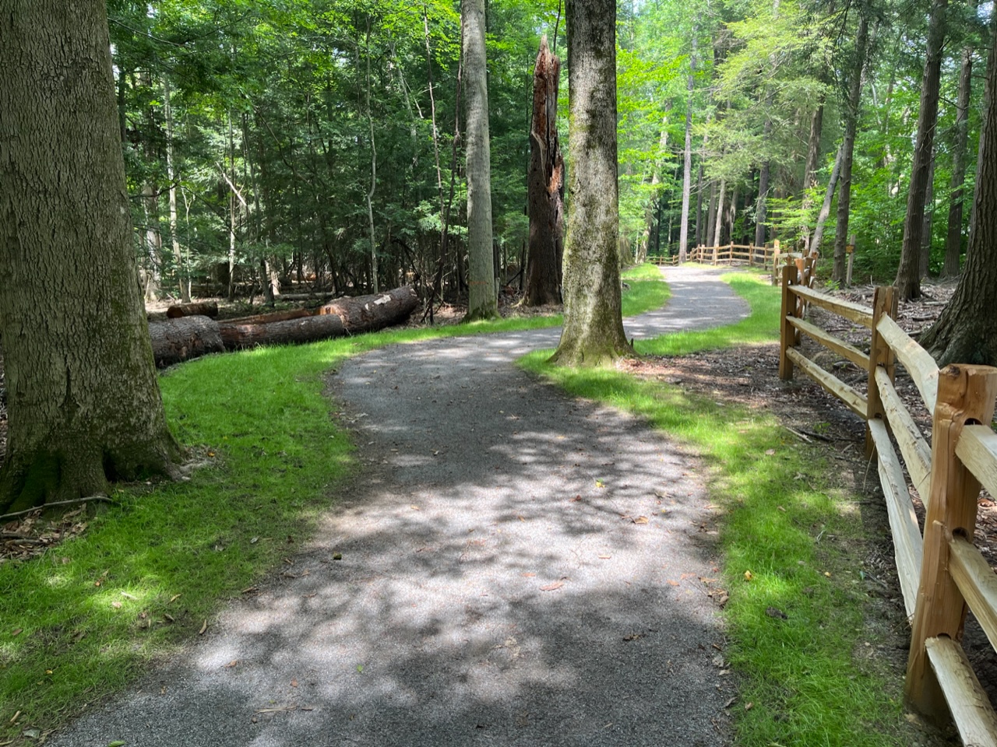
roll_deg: -1.2
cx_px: 498
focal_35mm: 26
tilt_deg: -9.6
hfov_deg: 67.3
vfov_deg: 53.1
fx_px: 749
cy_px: 374
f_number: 1.6
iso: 40
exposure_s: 1/213
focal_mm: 5.1
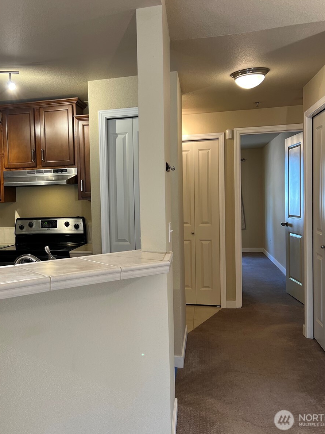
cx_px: 77
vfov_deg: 52.6
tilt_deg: -3.2
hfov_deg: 39.5
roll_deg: +1.6
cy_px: 216
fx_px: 438
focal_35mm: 35
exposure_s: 1/60
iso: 64
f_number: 1.5
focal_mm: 5.7
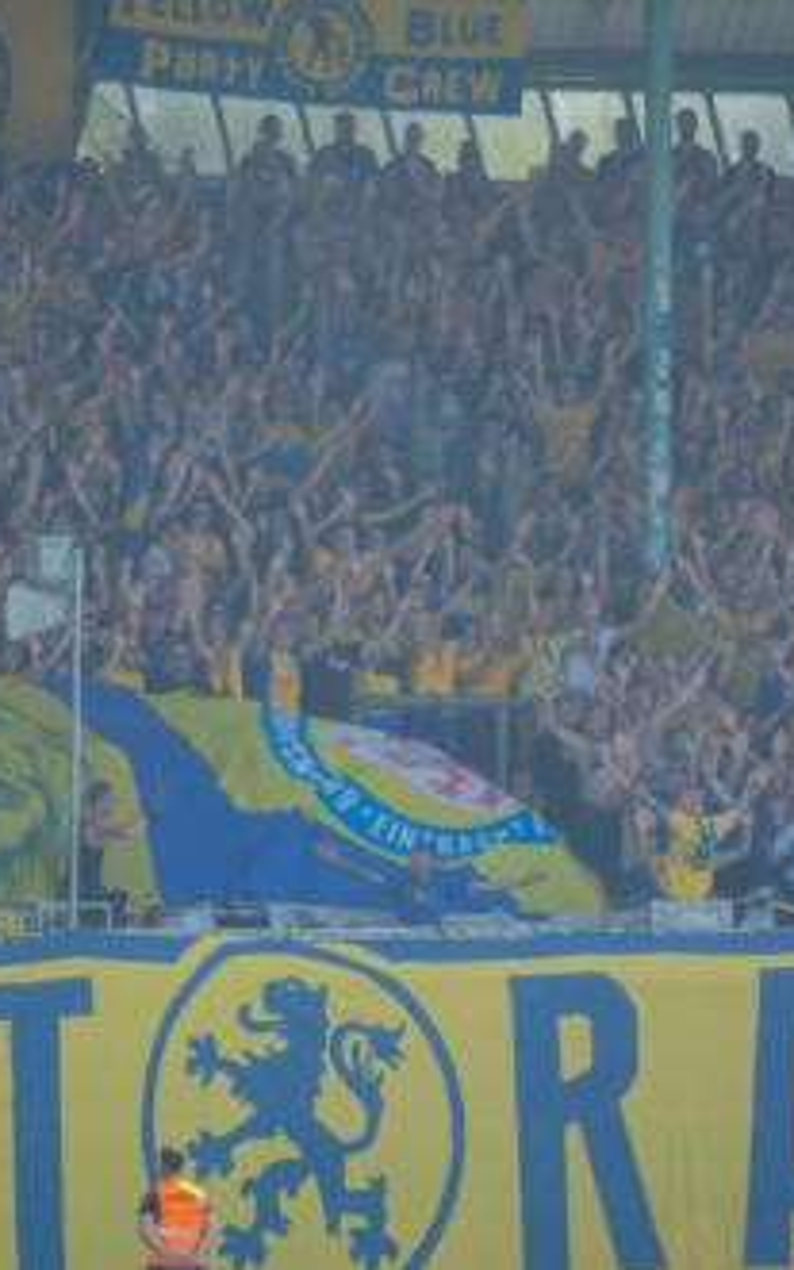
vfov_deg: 3.1
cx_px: 265
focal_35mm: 670
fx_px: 23187
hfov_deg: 2.0
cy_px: 635
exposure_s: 1/1000
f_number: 4
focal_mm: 159.66
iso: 500
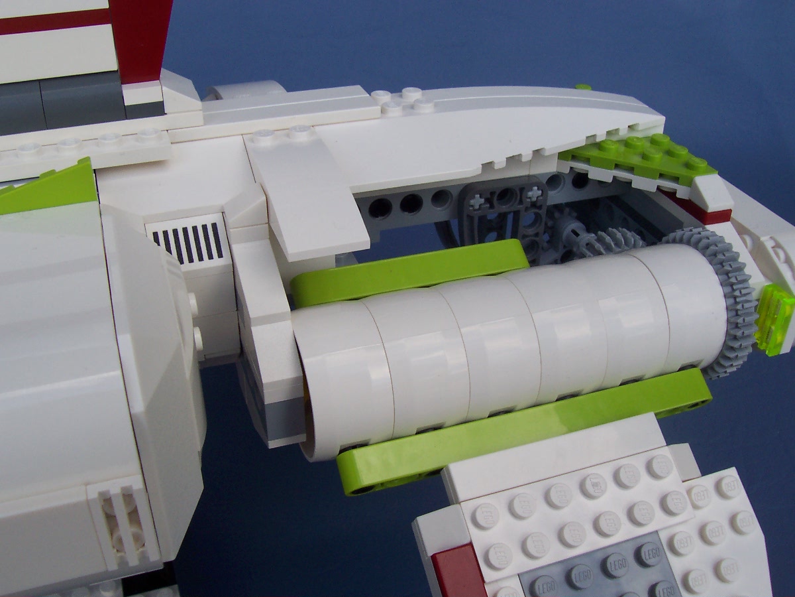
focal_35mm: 37
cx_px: 398
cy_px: 298
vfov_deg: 38.7
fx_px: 850
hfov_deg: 50.1
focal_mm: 5.6
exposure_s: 1/180
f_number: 5.6
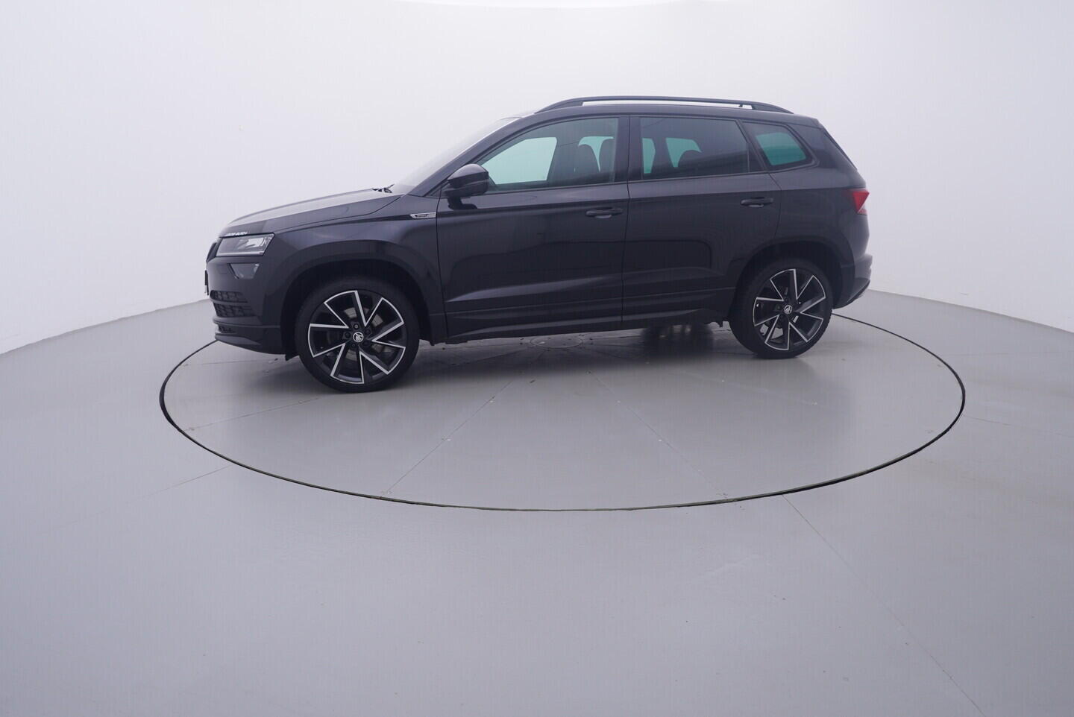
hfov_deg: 77.3
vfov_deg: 56.2
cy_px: 358
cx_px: 537
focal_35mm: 22
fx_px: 672
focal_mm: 15
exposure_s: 1/80
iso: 200
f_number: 5
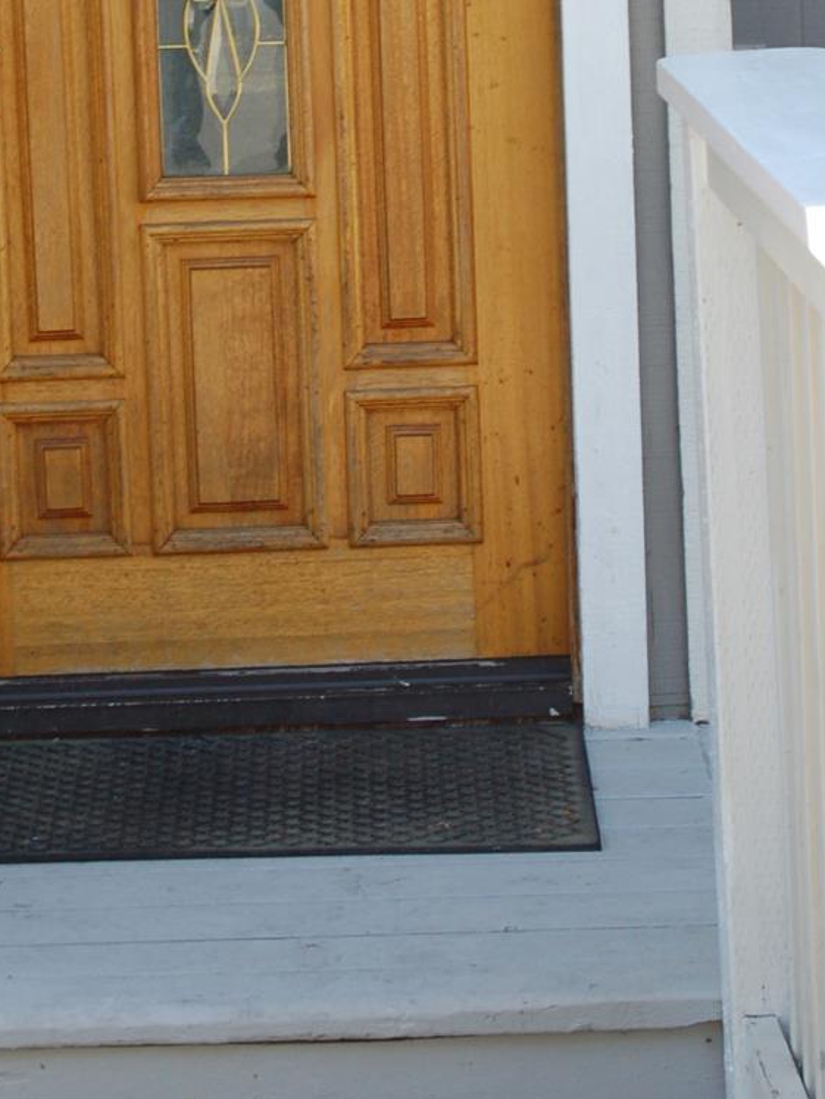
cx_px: 198
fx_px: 5047
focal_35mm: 159
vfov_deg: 12.3
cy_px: 90
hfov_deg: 9.3
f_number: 5.6
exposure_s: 1/100
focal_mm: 55
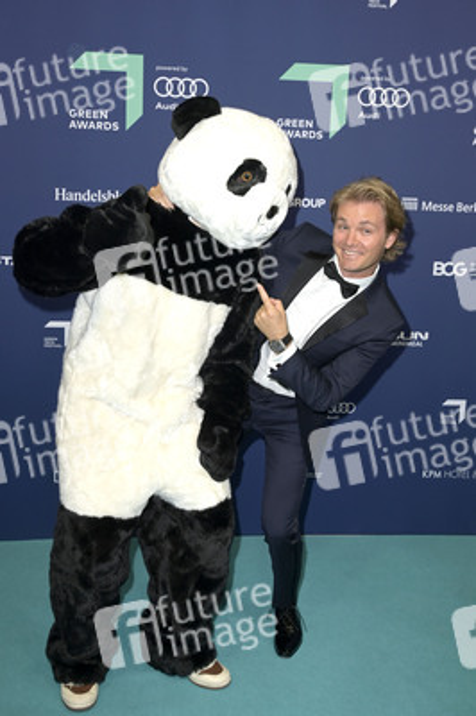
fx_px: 755
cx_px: 238
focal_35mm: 38
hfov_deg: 35.0
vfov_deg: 50.7
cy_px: 358
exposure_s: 1/250
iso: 800
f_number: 6.3
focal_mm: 38
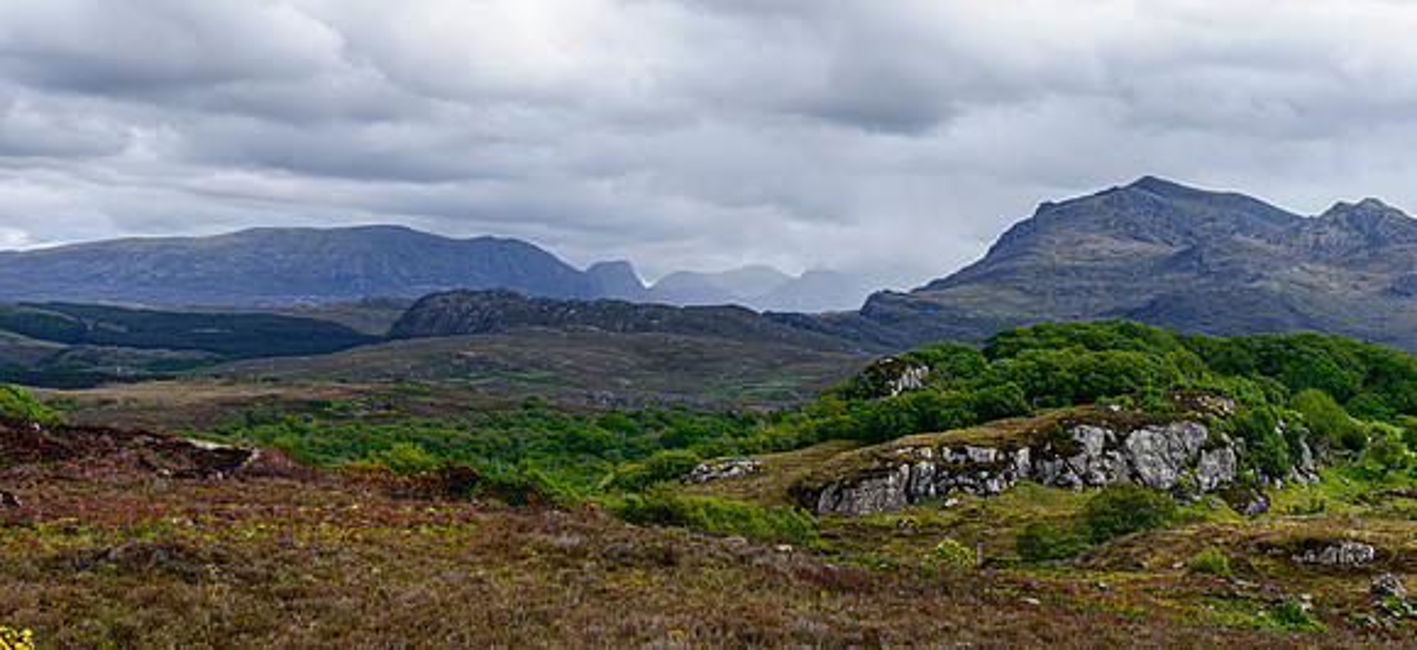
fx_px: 2165
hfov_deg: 36.2
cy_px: 219
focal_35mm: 60
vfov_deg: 17.0
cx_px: 708
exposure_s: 1/80
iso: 125
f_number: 8
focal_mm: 55
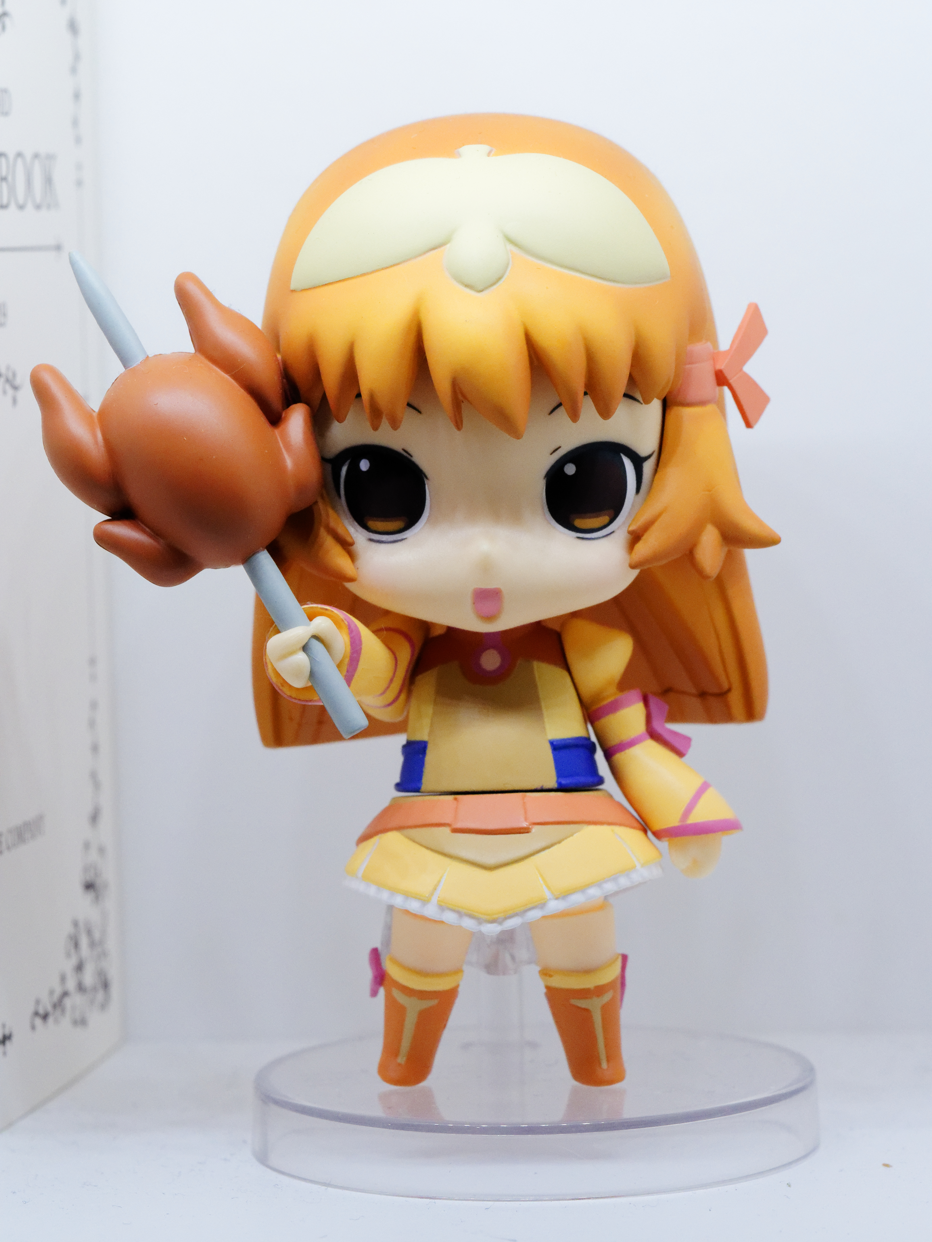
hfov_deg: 12.3
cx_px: 466
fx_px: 4308
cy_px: 621
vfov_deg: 16.4
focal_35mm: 120
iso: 1600
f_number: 8
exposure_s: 1/250
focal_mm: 60
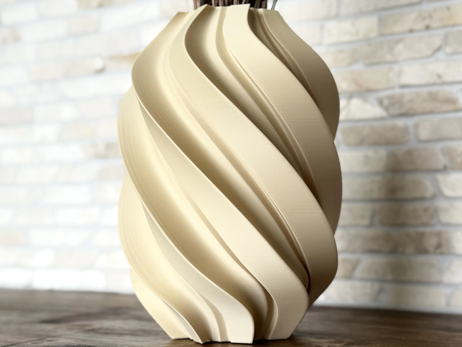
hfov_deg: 39.7
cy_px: 174
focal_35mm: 48
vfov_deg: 30.3
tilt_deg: +0.7
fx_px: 641
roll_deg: +0.4
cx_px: 231
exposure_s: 1/123
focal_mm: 6.76
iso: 64
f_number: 1.78
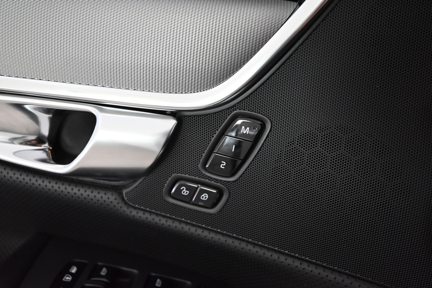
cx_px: 216
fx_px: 384
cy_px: 144
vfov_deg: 41.1
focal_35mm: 32
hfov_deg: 58.7
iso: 3200
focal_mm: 32
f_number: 4.8
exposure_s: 1/100
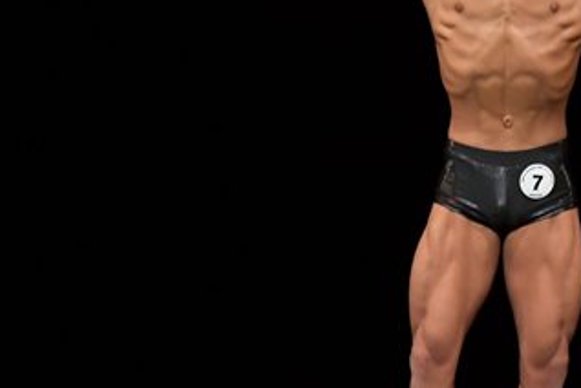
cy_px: 172
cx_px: 476
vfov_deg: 2.0
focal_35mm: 694
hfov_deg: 3.0
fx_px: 11200
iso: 3200
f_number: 5.6
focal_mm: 190
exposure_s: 1/400
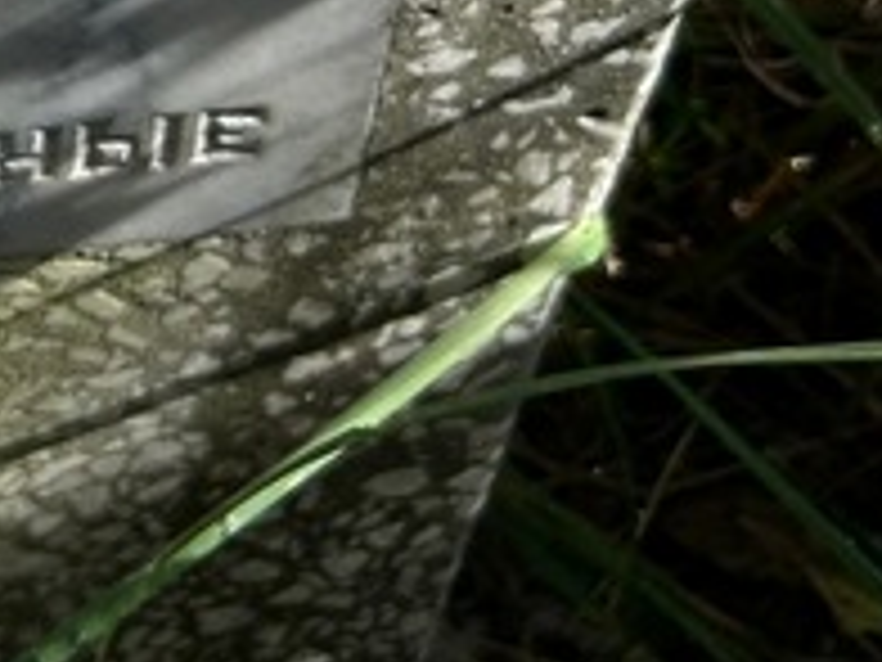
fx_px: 2701
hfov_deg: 16.5
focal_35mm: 106
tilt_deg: -49.0
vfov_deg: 12.8
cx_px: -531
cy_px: -482
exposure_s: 1/1280
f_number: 1.5
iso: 50
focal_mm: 5.7
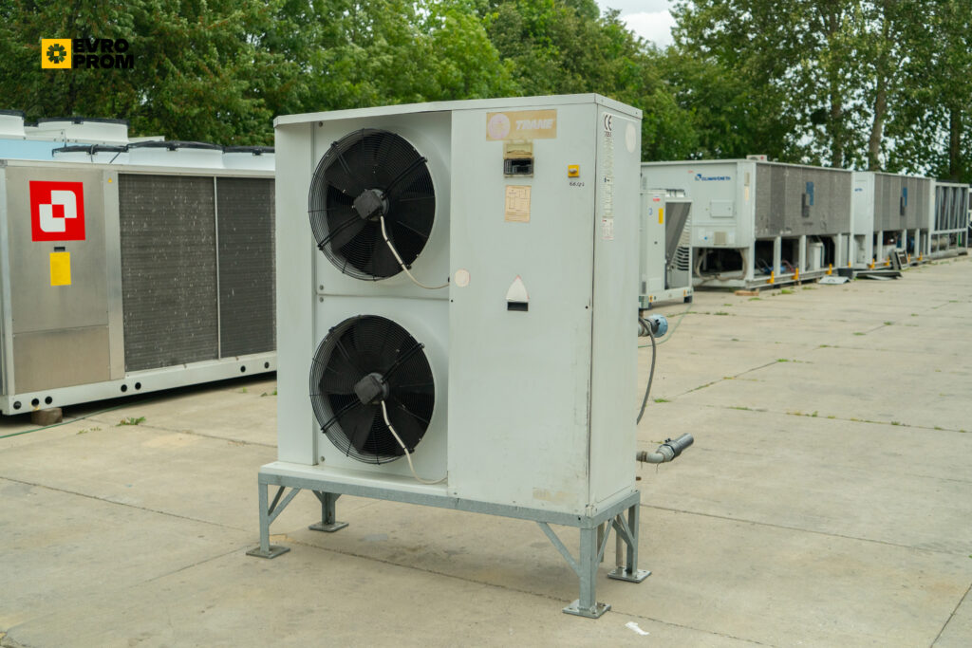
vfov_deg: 34.2
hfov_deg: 49.5
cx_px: 486
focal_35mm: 39
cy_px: 324
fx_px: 1053
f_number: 4
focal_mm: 39
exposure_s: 1/800
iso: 800
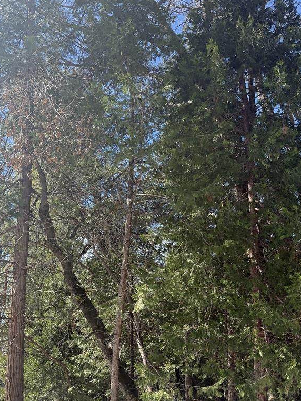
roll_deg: -1.6
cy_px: 246
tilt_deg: +16.4
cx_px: 148
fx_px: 394
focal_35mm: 34
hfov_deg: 41.8
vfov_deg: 53.5
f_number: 1.78
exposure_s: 1/1618
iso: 100
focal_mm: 6.76
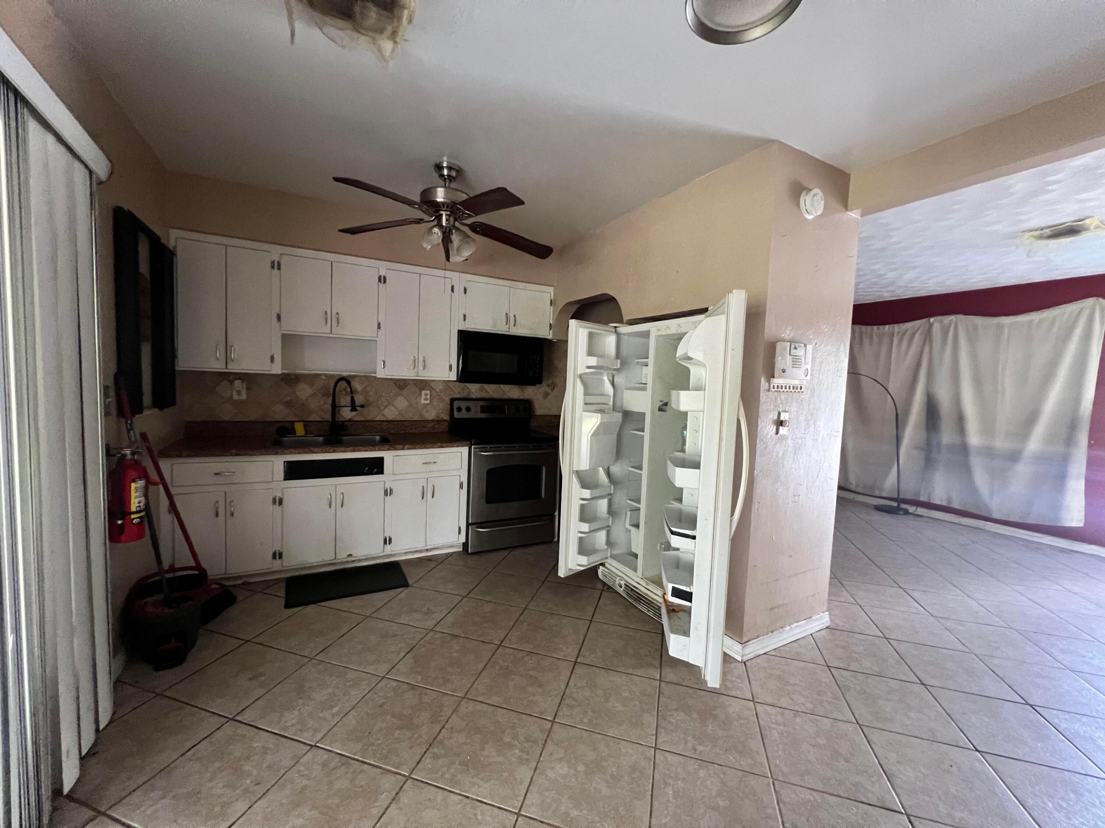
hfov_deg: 106.2
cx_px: 552
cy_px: 414
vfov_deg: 89.9
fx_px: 415
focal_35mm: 13
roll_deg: -1.6
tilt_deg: -4.8
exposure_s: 1/60
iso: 500
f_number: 1.8
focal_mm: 1.57
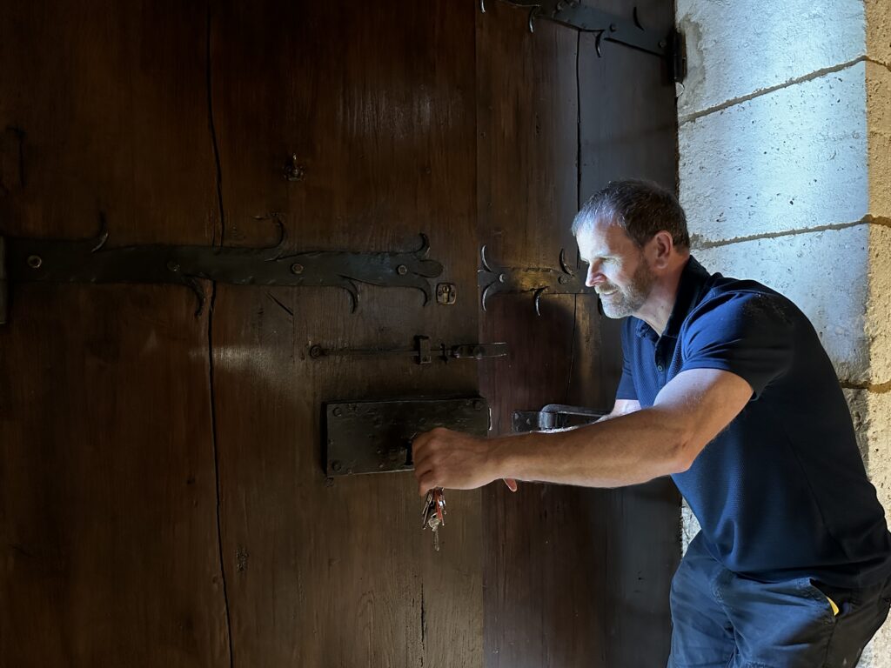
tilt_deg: -2.0
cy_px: 334
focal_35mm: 24
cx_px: 446
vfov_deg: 56.8
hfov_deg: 71.6
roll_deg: +0.2
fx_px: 618
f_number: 1.78
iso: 1000
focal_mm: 6.86
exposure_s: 1/25
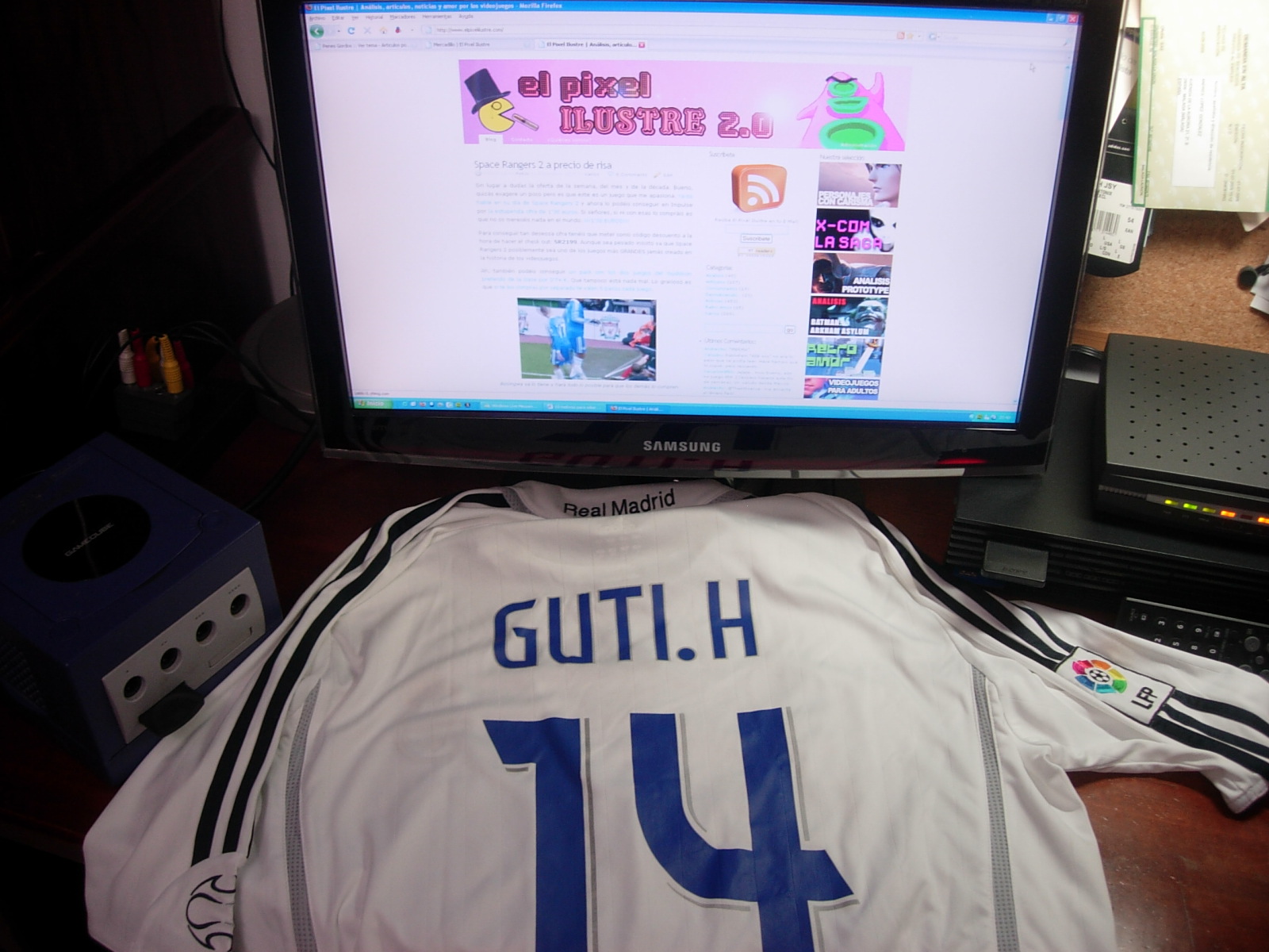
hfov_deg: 49.0
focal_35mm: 38
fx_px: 1393
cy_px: 476
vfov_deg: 37.7
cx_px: 634
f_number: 2.8
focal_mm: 7.8
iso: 64
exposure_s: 1/13.8
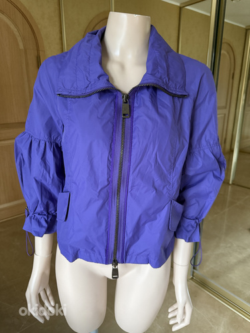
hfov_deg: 56.8
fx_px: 231
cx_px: 125
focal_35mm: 24
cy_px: 166
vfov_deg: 71.6
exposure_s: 1/58
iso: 800
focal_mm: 6.76
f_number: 1.78
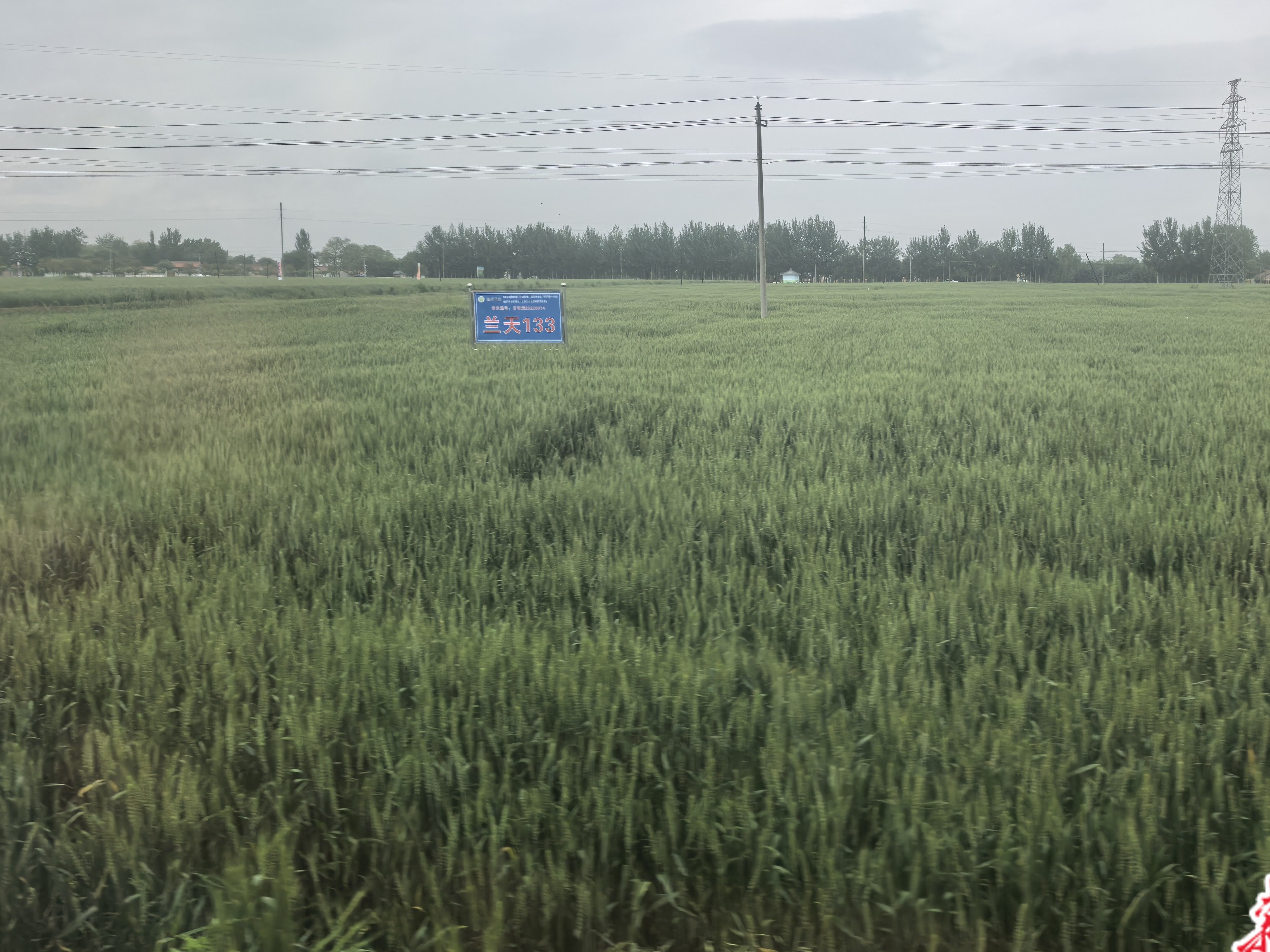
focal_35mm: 32
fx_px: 1174
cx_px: 778
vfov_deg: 44.0
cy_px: 386
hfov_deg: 56.3
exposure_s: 1/308
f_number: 2
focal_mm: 5.75
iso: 50
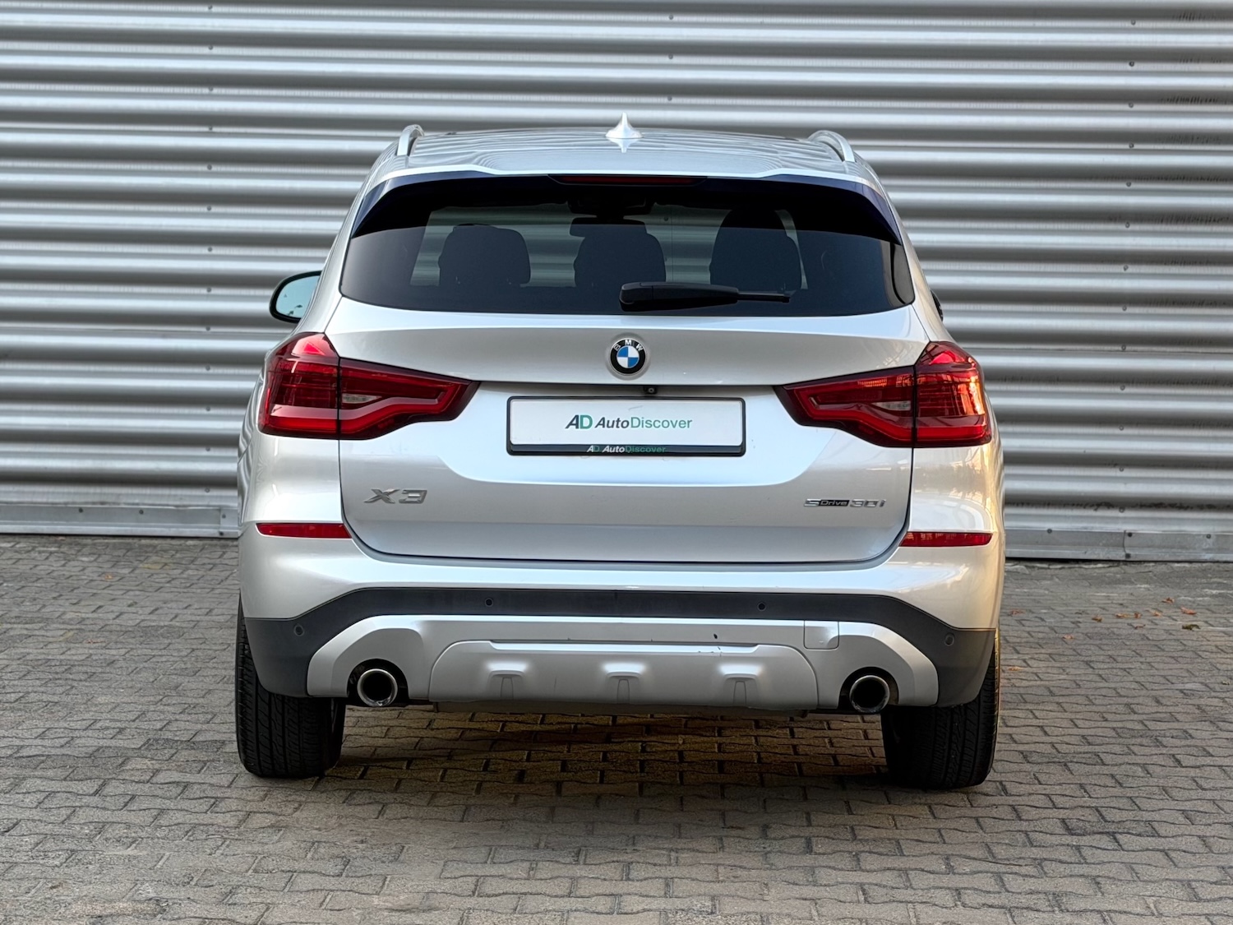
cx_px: 616
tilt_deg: -2.8
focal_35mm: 48
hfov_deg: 39.7
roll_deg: +0.3
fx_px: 1710
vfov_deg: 30.3
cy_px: 462
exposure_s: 1/250
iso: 64
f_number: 1.78
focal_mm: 6.76
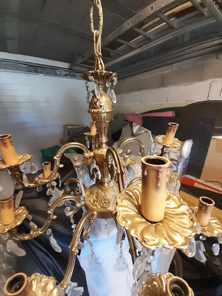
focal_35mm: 13
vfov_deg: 106.2
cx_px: 111
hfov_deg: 89.9
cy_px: 148
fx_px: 111
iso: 250
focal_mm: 1.13
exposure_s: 1/25
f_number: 2.2
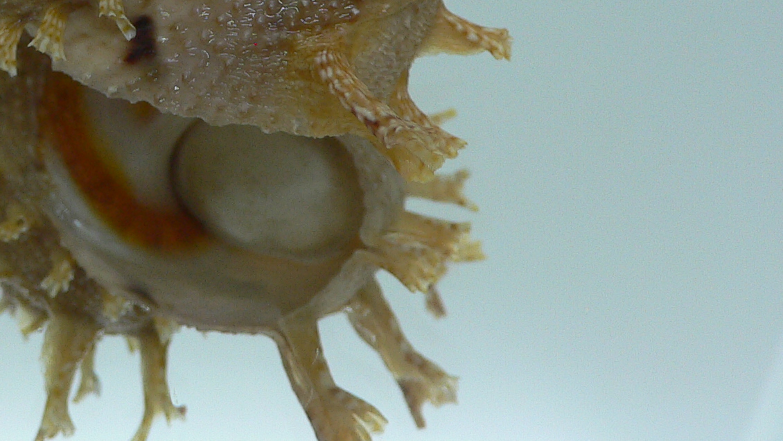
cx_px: 177
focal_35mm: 68
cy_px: -59
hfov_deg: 30.4
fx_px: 1412
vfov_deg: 17.1
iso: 100
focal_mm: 4.6
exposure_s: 1/60
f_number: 2.8
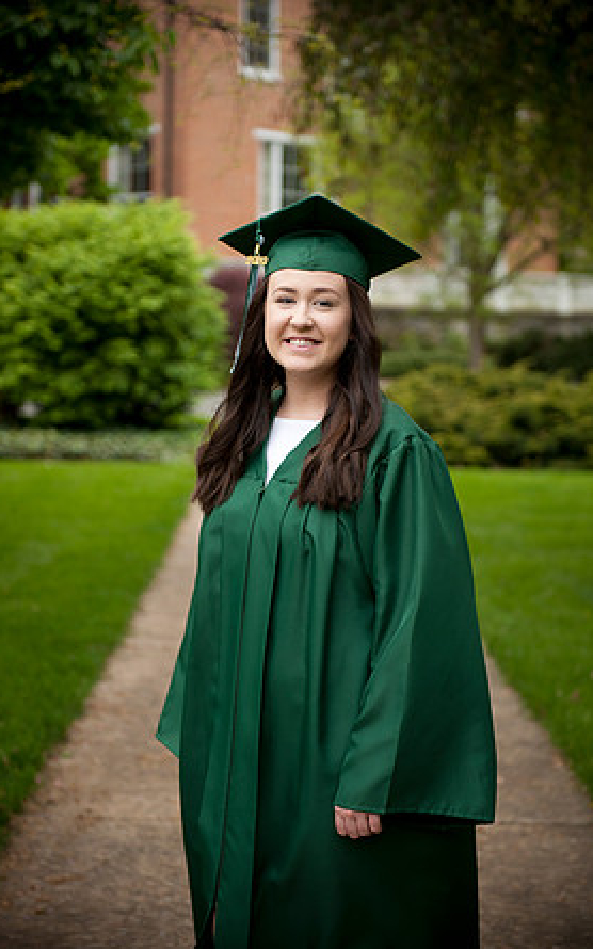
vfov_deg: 28.6
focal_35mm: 72
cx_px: 308
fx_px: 1862
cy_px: 478
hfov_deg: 18.1
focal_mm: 70
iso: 160
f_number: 3.2
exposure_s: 1/100
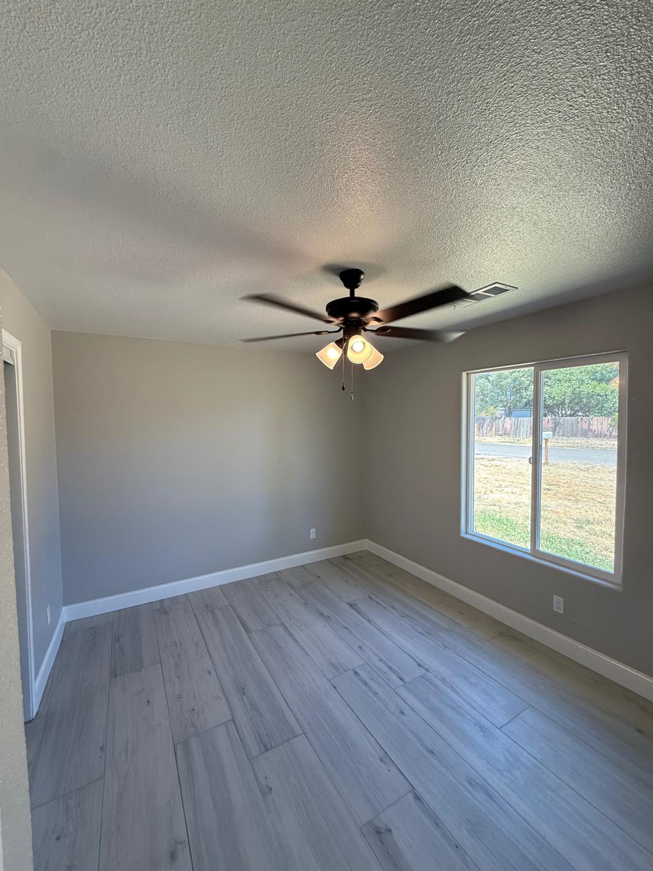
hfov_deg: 85.7
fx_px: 352
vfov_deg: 102.1
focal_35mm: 14
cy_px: 436
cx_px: 326
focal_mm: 2.22
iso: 100
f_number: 2.2
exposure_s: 1/120
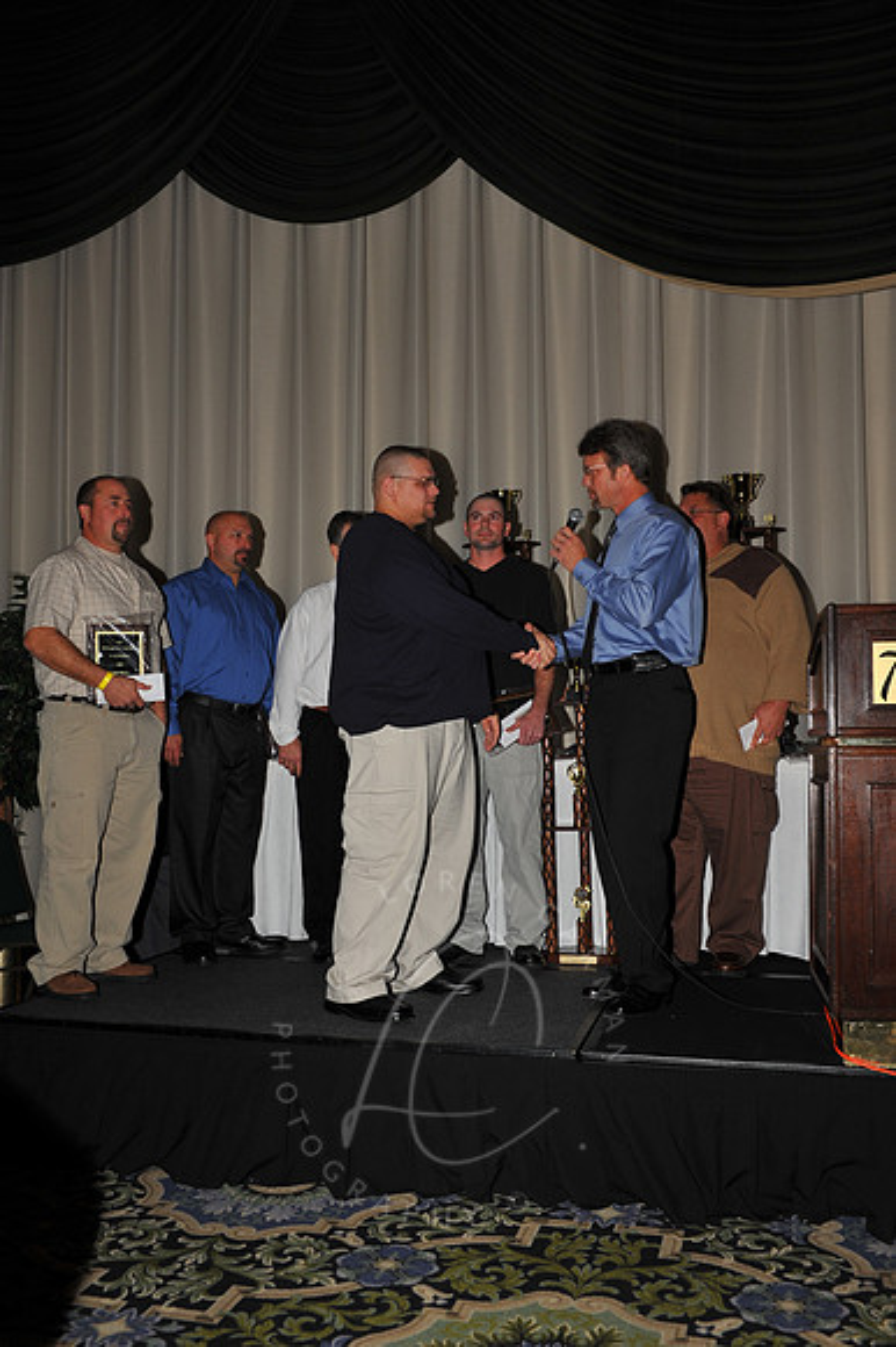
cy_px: 674
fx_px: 1271
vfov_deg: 55.8
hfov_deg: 38.8
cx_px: 448
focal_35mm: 34
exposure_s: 1/250
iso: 250
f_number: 8
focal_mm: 34
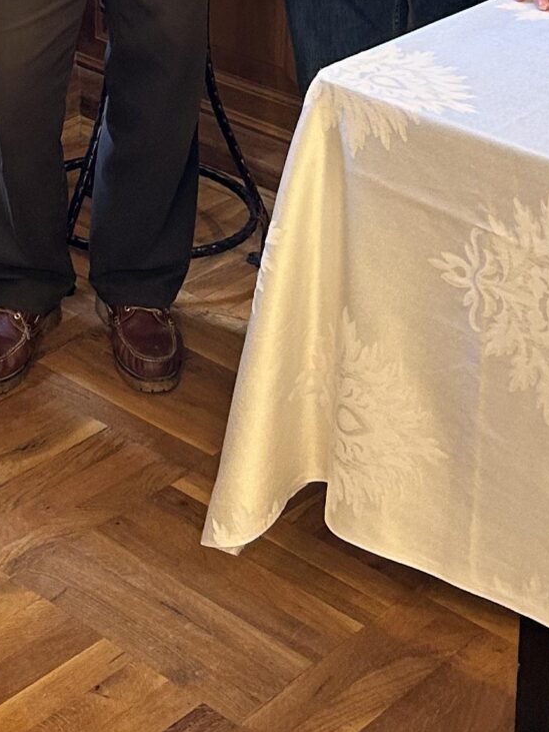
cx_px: -62
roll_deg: -0.5
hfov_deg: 15.8
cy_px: -340
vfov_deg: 19.1
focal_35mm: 91
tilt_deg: -8.6
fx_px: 1923
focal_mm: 5.7
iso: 160
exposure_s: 1/50
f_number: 1.5
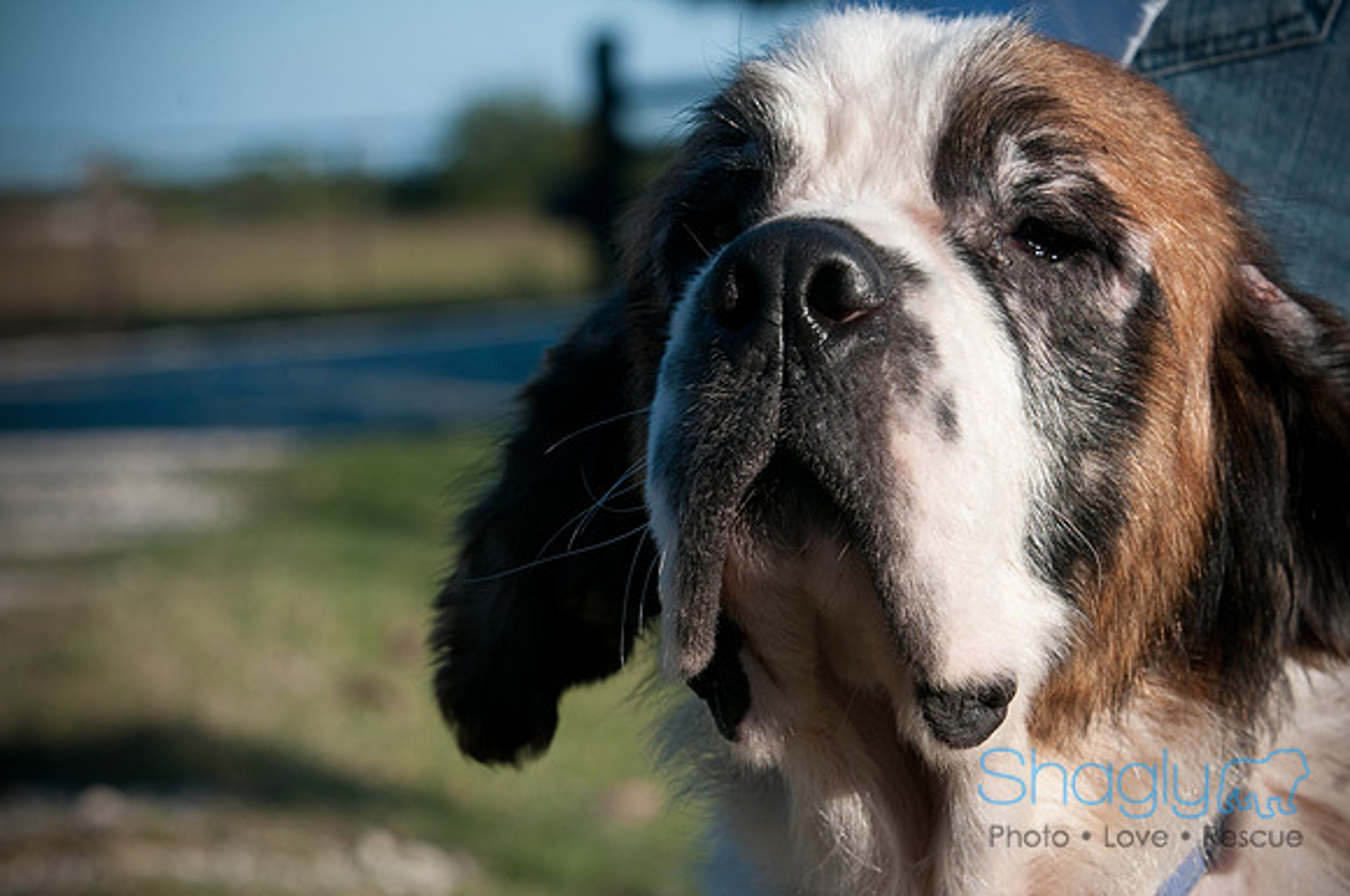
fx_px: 5617
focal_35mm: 150
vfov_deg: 9.1
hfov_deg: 13.7
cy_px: 448
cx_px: 675
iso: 200
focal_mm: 100
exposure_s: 1/400
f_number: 10
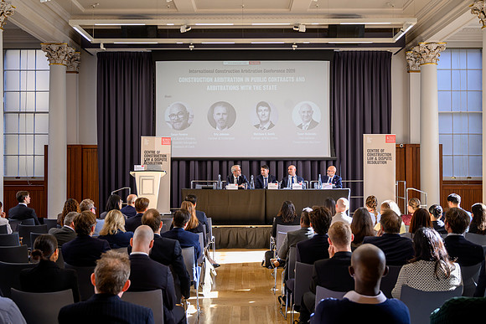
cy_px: 162
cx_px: 243
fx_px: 517
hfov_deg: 50.4
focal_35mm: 38
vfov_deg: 34.8
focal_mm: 38
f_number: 4
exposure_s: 1/60
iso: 280
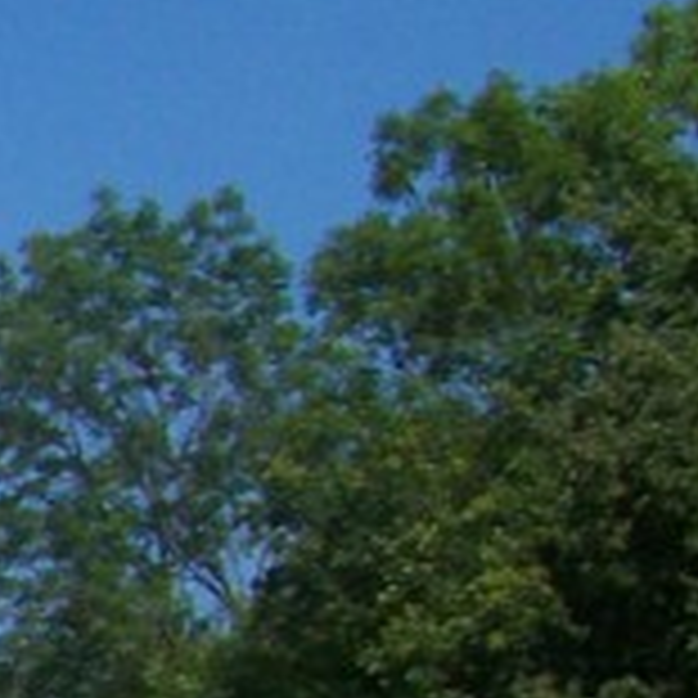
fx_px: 4517
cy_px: 1292
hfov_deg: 7.5
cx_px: -1603
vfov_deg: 8.5
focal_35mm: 198
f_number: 5.1
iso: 80
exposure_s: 1/428
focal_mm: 5.6
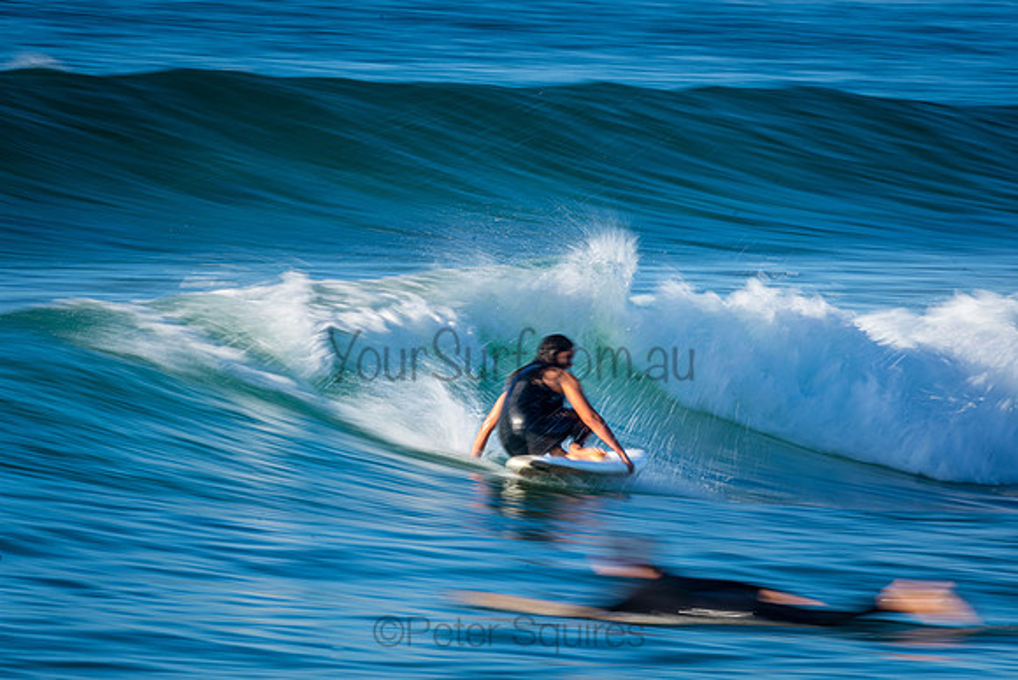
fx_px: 21212
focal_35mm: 750
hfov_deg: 2.7
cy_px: 340
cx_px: 509
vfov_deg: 1.8
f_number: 25
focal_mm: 500
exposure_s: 1/20
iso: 100
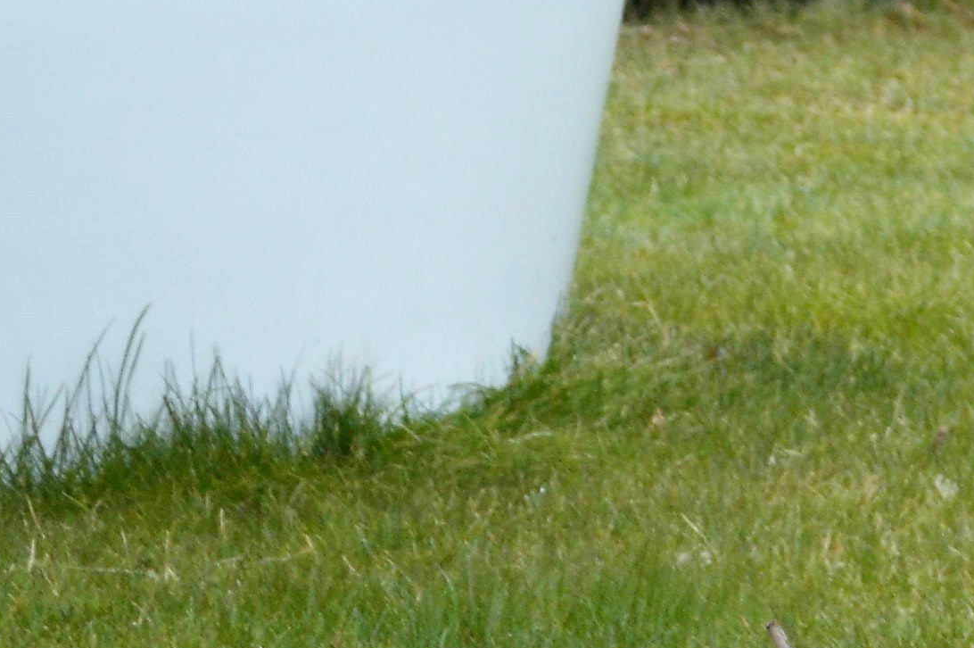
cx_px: 2447
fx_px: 8488
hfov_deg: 6.2
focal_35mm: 314
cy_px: 269
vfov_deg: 4.4
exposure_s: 1/125
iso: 400
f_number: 5.6
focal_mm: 38
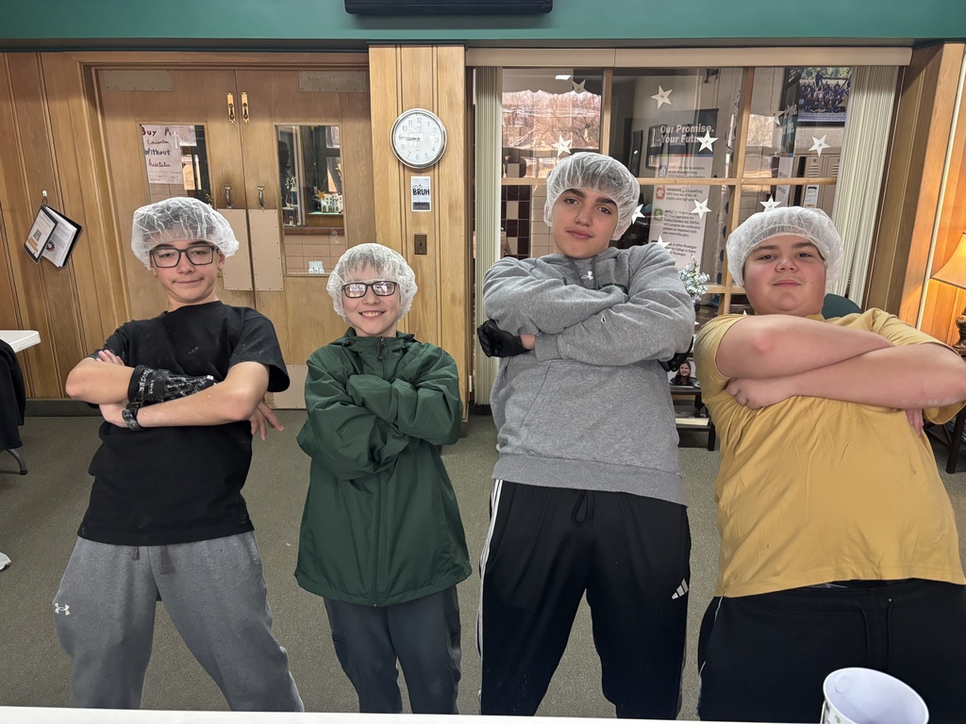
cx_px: 483
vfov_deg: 53.1
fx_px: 726
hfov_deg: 67.3
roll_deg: -0.9
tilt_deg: -16.5
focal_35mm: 26
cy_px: 362
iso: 320
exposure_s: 1/60
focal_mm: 5.96
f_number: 1.6
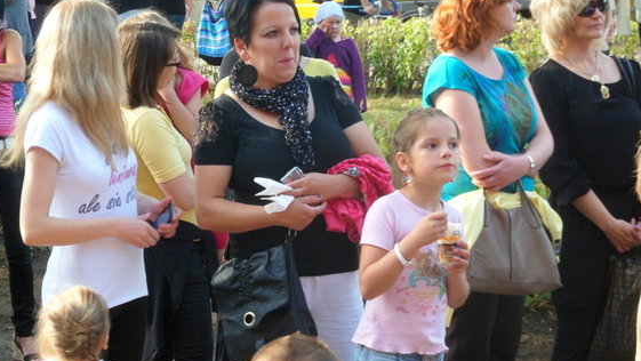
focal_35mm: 106
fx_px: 1802
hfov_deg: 20.2
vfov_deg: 11.4
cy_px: 263
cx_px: 281
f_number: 5.1
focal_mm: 14
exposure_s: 1/60
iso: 160
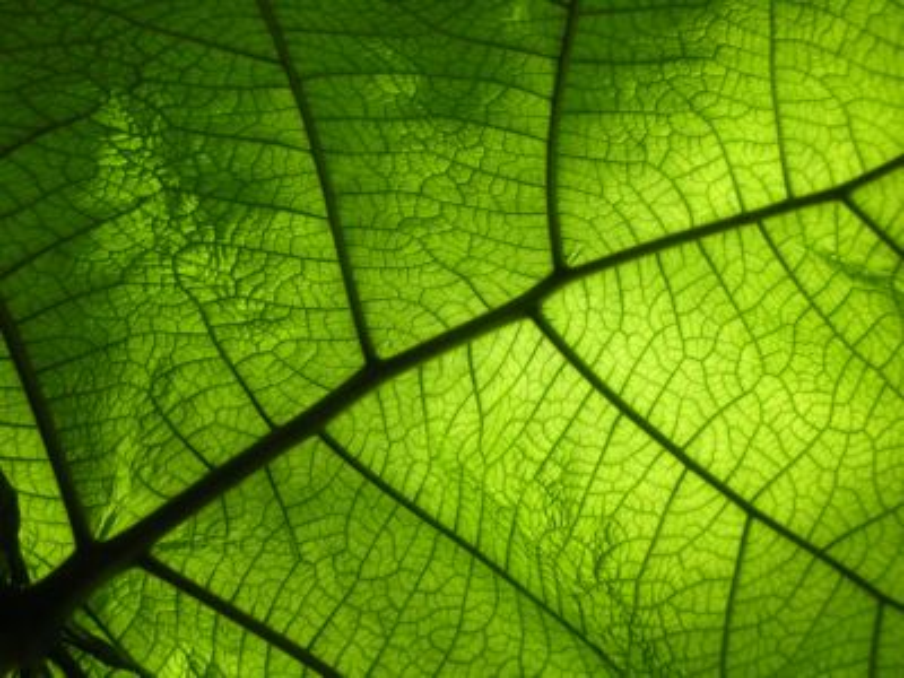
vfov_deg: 14.1
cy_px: 339
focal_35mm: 105
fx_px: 2742
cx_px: 452
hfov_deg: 18.7
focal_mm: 17.4
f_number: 5
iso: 100
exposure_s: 1/94.5
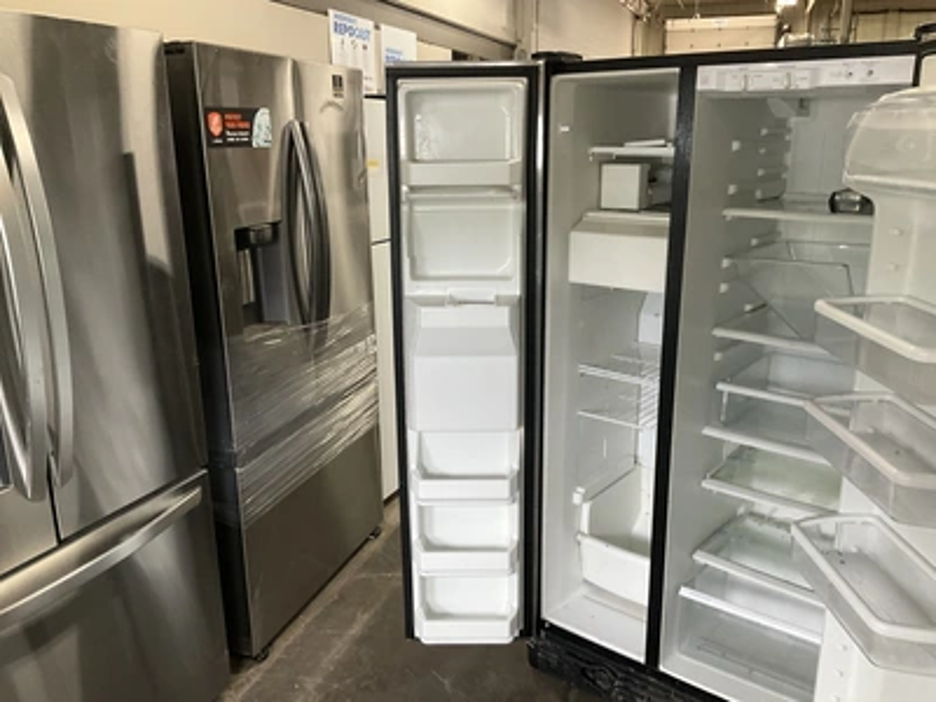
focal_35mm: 29
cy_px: 351
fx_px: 784
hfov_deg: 61.7
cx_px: 468
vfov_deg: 48.2
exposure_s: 1/60
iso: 200
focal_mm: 3
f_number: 1.8
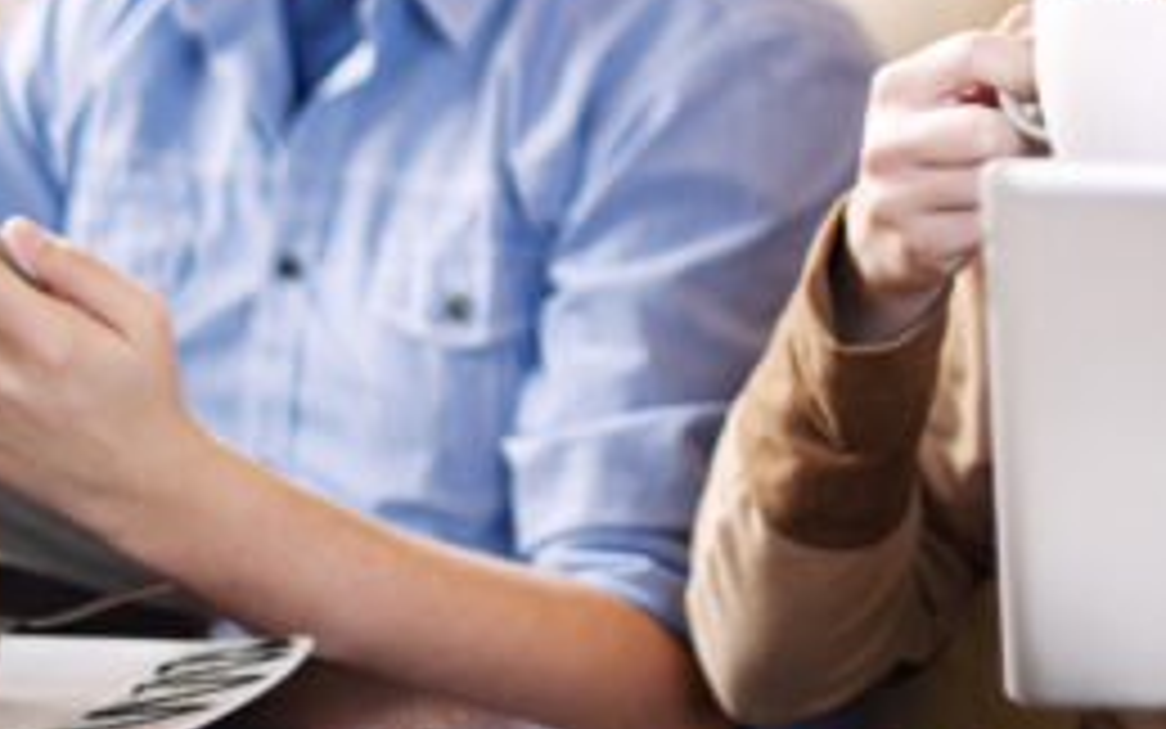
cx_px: 936
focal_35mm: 151
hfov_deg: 13.8
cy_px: -140
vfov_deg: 8.6
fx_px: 4799
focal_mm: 50
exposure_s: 1/125
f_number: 1.6
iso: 100
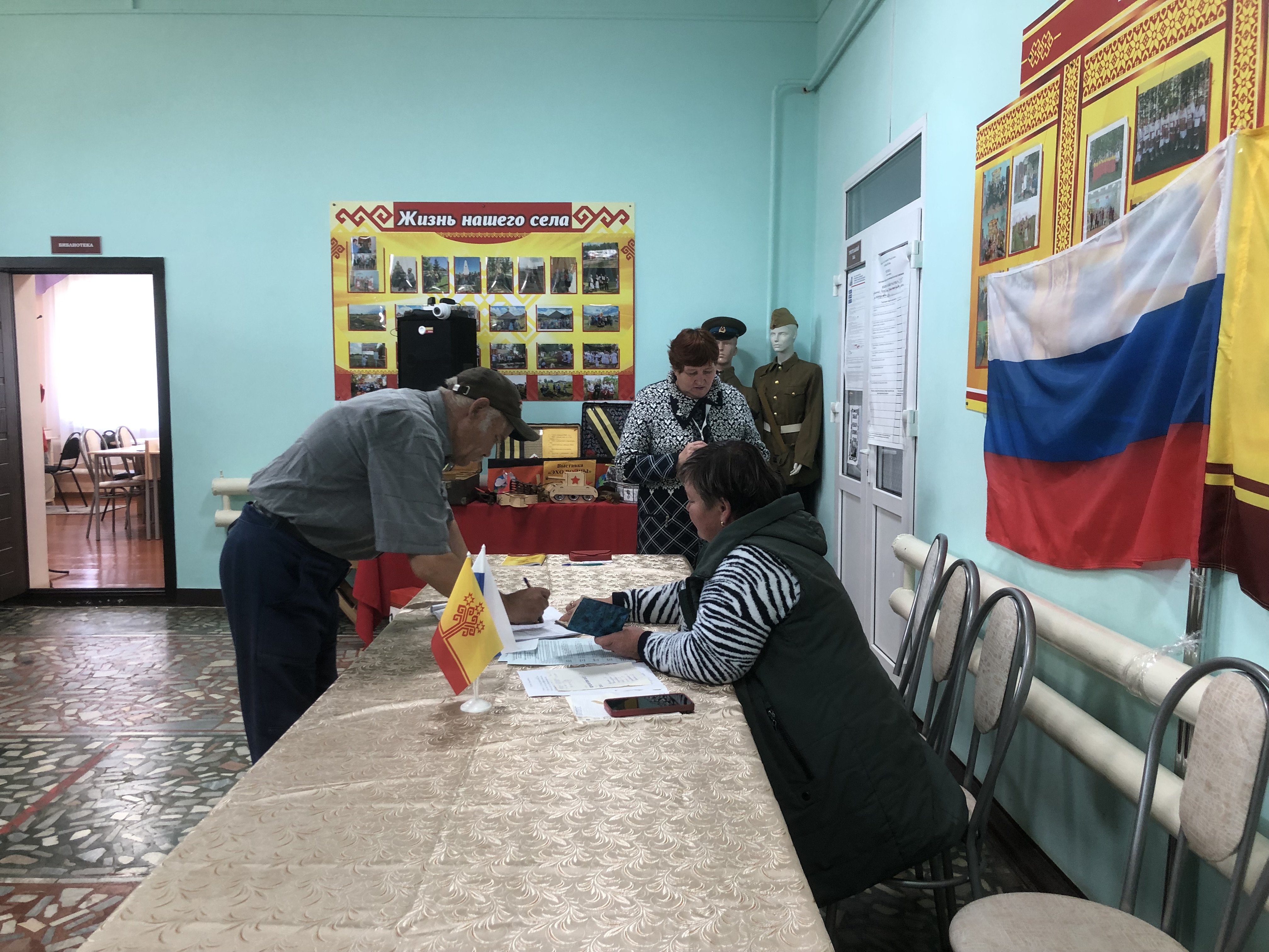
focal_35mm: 28
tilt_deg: -5.0
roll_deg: +0.7
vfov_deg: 49.7
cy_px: 476
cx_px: 634
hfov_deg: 63.4
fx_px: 1026
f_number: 1.8
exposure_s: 1/20
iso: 40
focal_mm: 3.99
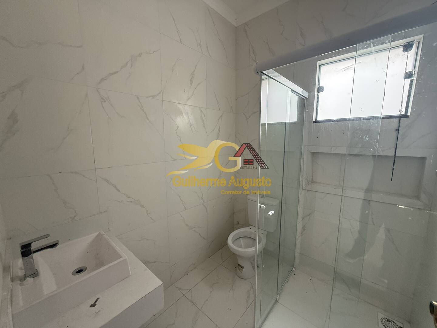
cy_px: 164
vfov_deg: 85.7
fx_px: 177
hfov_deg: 102.1
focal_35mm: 14
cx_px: 218
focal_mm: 2.22
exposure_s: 1/73
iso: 320
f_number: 2.2
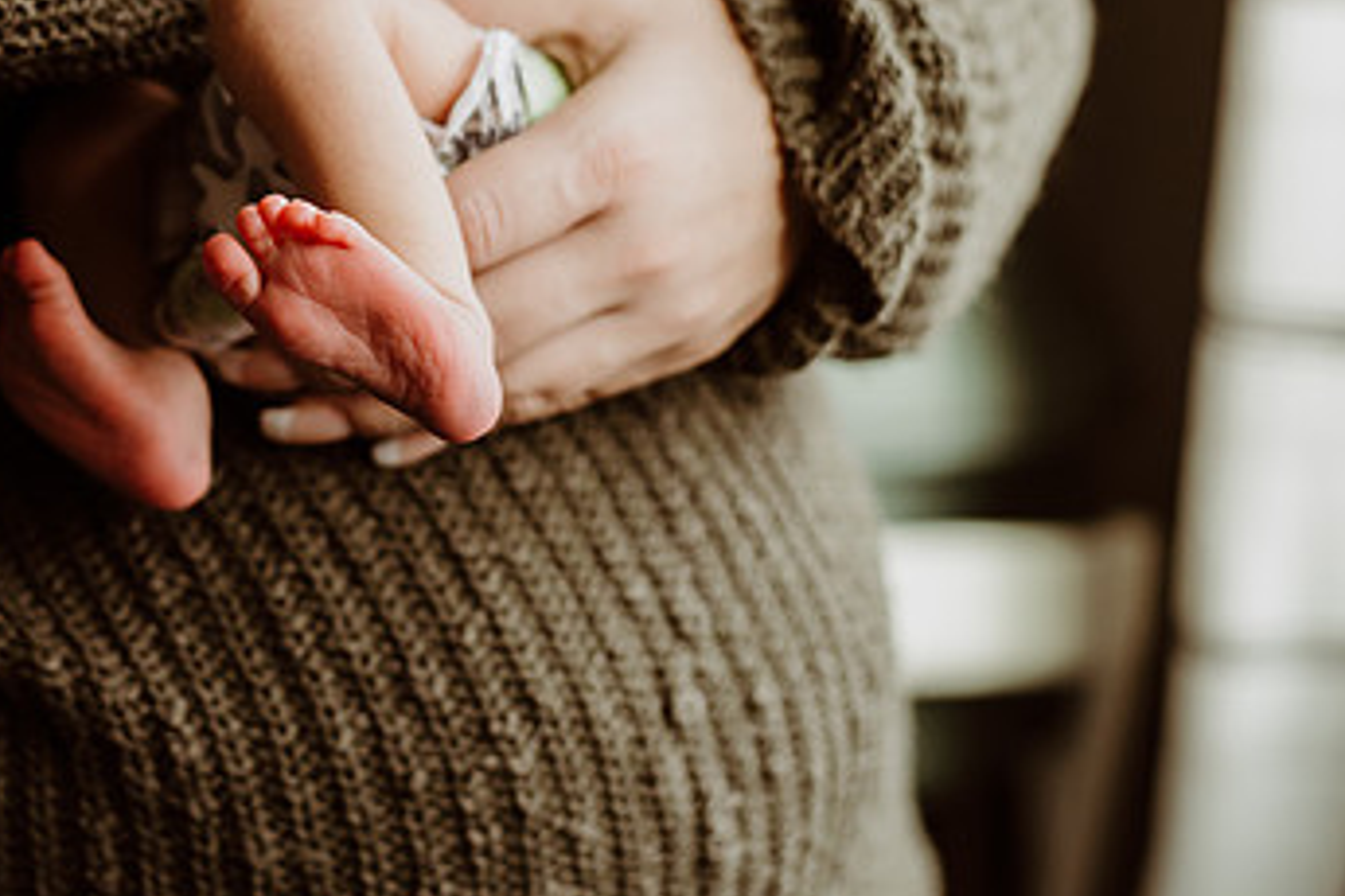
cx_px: 324
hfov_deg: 23.9
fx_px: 3138
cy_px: 216
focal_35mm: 84
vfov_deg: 16.2
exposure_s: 1/320
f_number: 2.8
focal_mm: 50
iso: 640
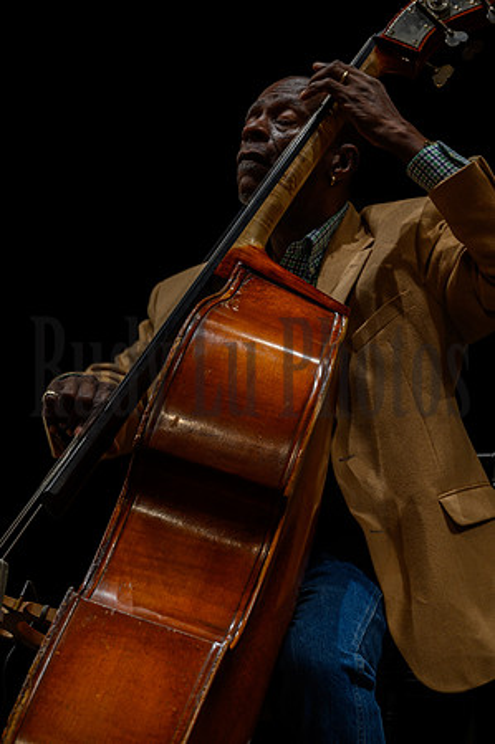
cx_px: 248
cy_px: 372
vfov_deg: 14.7
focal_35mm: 140
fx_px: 2894
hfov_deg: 9.8
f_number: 5.6
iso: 640
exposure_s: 1/60
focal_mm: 140
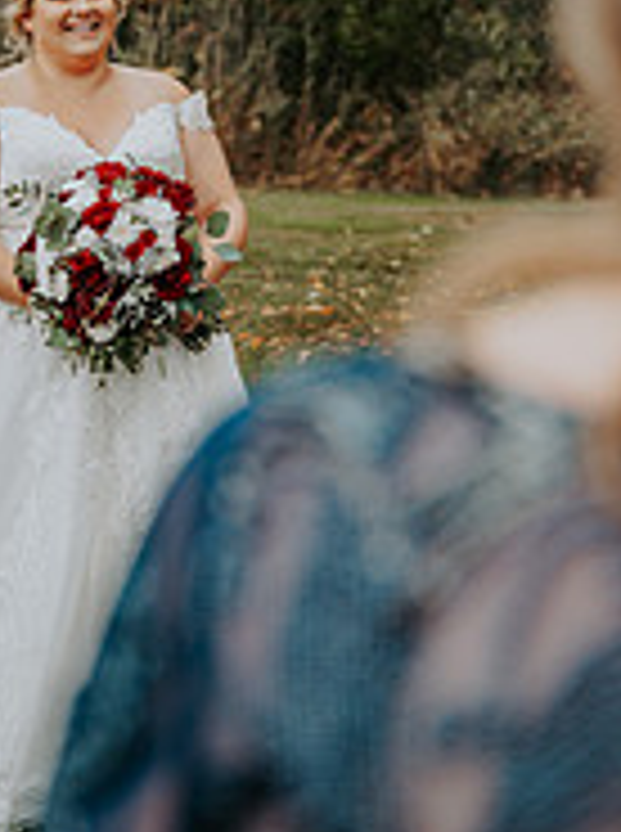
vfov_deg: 19.0
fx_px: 2472
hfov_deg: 14.3
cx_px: 218
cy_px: 252
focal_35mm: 103
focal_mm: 44
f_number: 2.8
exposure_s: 1/1000
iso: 320
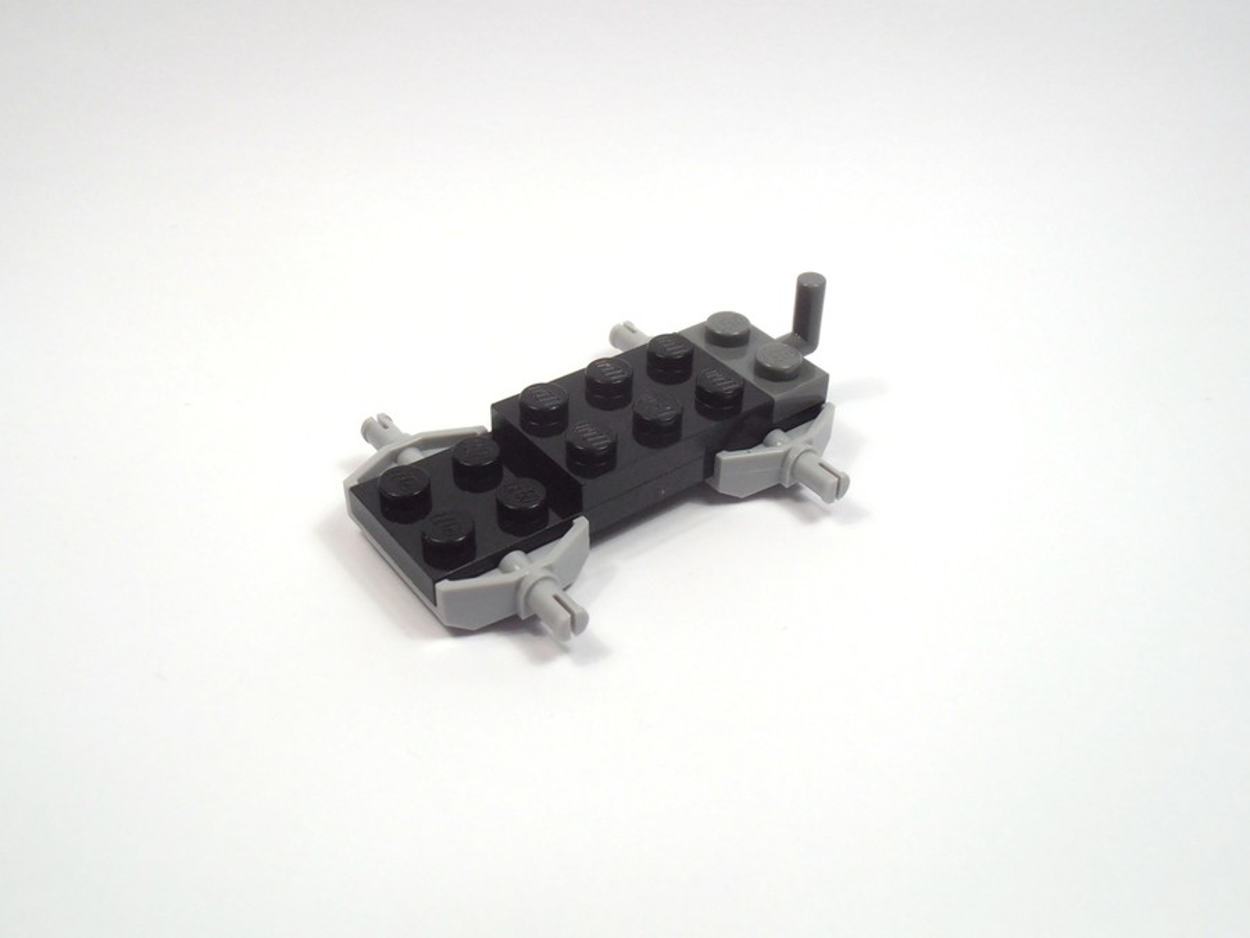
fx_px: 1336
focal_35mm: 37
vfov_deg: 38.7
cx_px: 625
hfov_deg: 50.1
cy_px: 469
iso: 80
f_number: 3.9
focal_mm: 6.61
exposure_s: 1/125
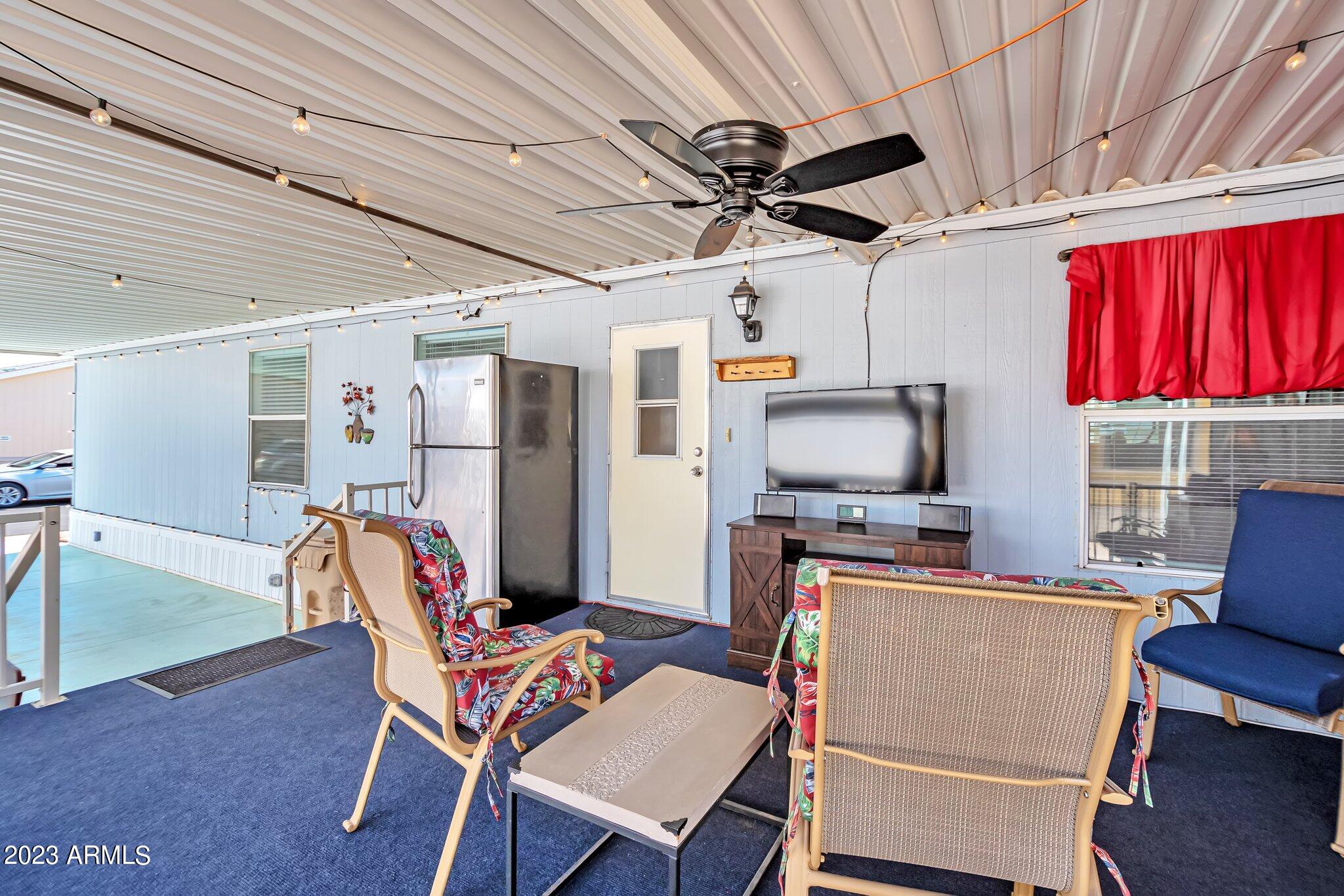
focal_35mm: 15
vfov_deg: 77.3
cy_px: 448
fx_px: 560
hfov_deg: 100.4
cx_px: 672
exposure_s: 1/250
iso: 200
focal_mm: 10
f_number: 5.6
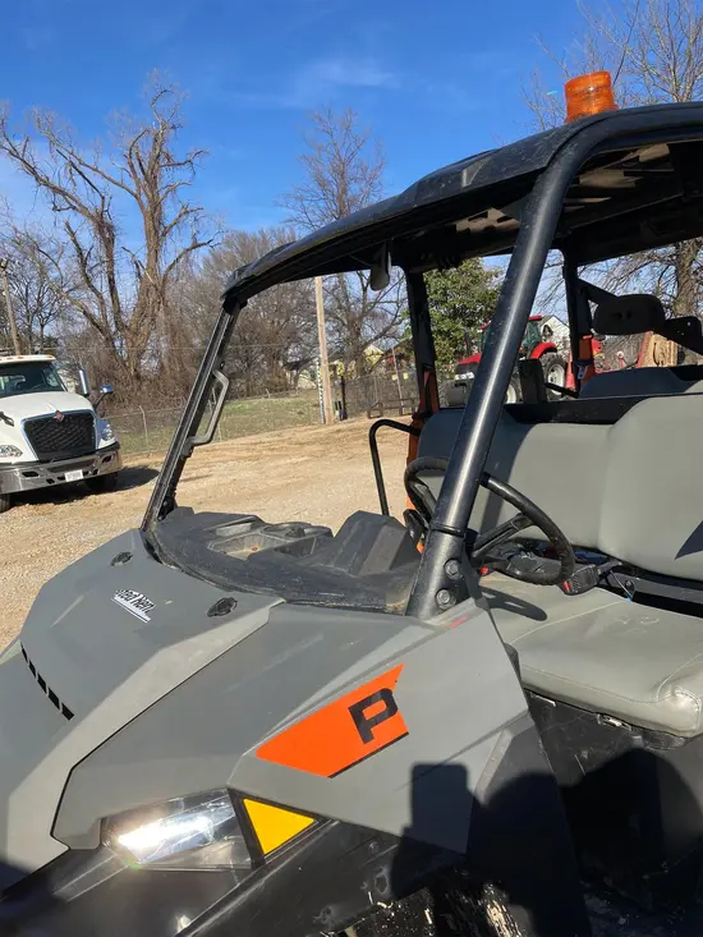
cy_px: 468
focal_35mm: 28
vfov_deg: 63.4
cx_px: 352
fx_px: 758
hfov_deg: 49.8
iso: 20
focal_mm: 3.99
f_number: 1.8
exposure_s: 1/1675
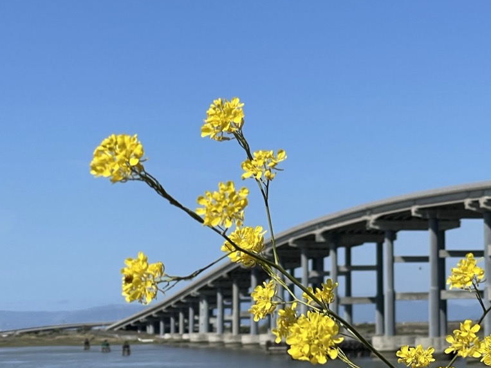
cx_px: 510
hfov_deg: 17.6
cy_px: 142
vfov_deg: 13.6
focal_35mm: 109
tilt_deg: +7.0
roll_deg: +2.1
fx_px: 1546
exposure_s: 1/2398
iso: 25
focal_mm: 6
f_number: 2
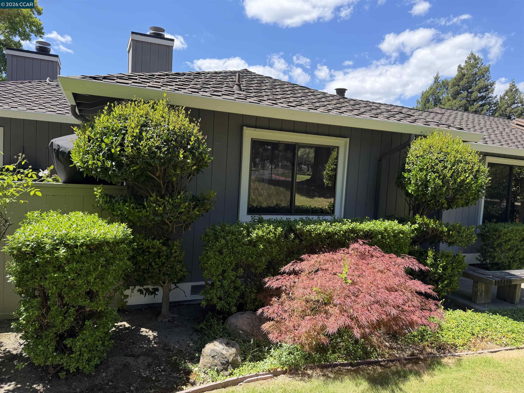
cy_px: 196
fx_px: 363
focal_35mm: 24
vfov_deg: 56.8
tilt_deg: -3.2
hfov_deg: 71.6
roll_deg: -2.5
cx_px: 262
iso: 100
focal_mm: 6.76
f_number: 1.78
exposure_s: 1/1464
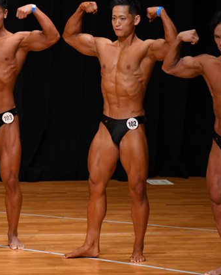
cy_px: 125
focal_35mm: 438
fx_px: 3577
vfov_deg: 4.4
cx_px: 109
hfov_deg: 3.5
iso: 3200
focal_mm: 170
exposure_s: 1/400
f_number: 5.6
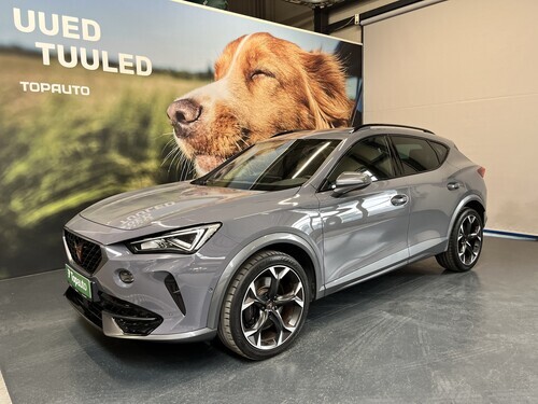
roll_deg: +1.7
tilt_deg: -7.5
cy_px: 202
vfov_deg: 53.1
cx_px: 269
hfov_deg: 67.3
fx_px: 404
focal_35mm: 26
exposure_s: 1/104
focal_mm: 5.1
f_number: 1.6
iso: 125
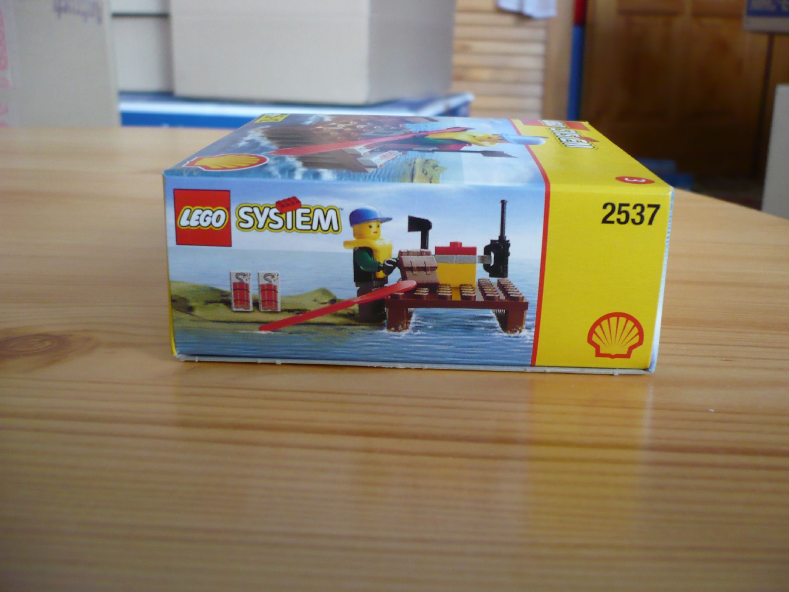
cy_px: 295
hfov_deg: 51.4
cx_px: 403
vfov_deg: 39.7
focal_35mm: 36
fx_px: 821
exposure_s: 1/30
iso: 200
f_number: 2.8
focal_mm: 5.8
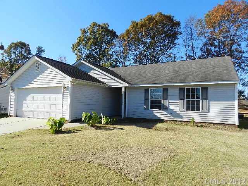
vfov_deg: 58.9
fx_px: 165
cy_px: 93
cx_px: 124
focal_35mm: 23
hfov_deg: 73.9
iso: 160
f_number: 4
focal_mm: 4
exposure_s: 1/800
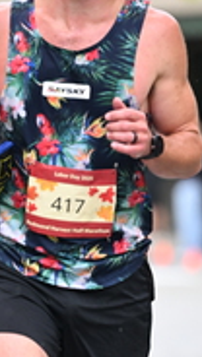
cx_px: 11
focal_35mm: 548
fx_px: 5199
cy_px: 237
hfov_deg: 2.2
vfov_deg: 3.9
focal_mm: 175
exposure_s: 1/1250
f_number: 2.8
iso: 1250
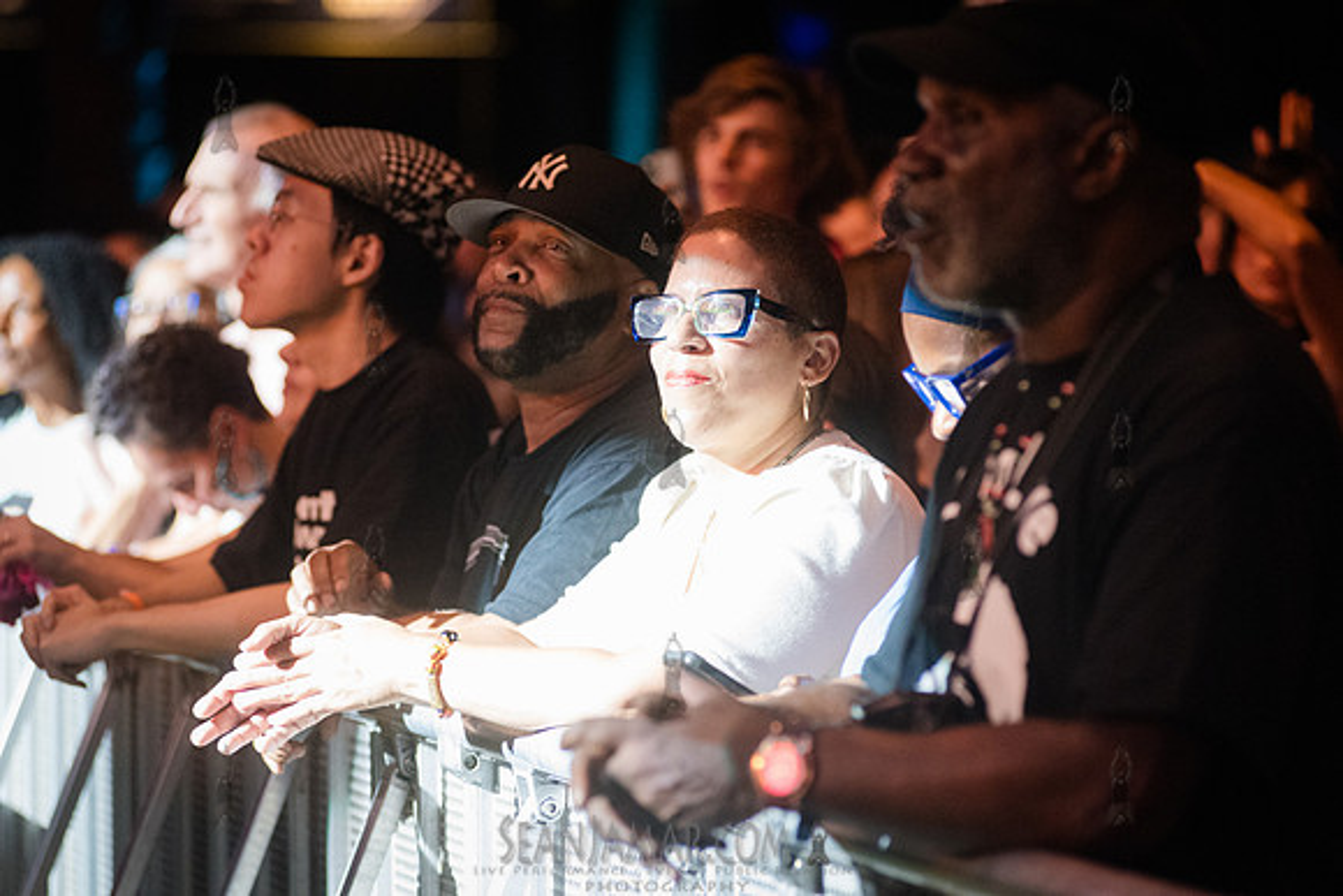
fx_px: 5410
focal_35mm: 145
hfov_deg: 14.2
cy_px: 448
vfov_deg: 9.5
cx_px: 672
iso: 6400
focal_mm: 145
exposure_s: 1/250
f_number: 3.5
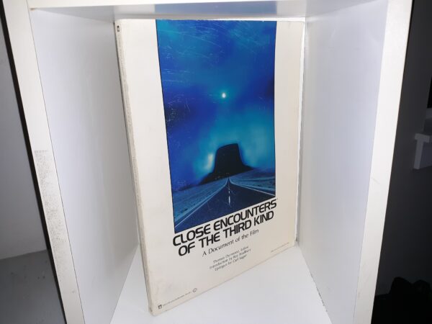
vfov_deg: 49.7
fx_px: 349
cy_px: 162
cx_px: 216
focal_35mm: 28
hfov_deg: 63.4
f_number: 1.7
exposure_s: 1/120
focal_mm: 3.7
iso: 80
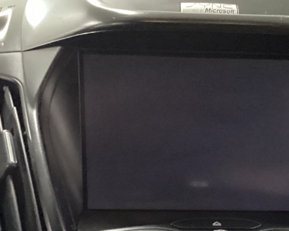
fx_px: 693
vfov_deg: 17.9
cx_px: 200
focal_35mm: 81
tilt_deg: -28.7
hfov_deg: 23.4
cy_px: 289
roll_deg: -3.2
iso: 640
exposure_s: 1/17
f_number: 2.4
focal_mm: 3.3
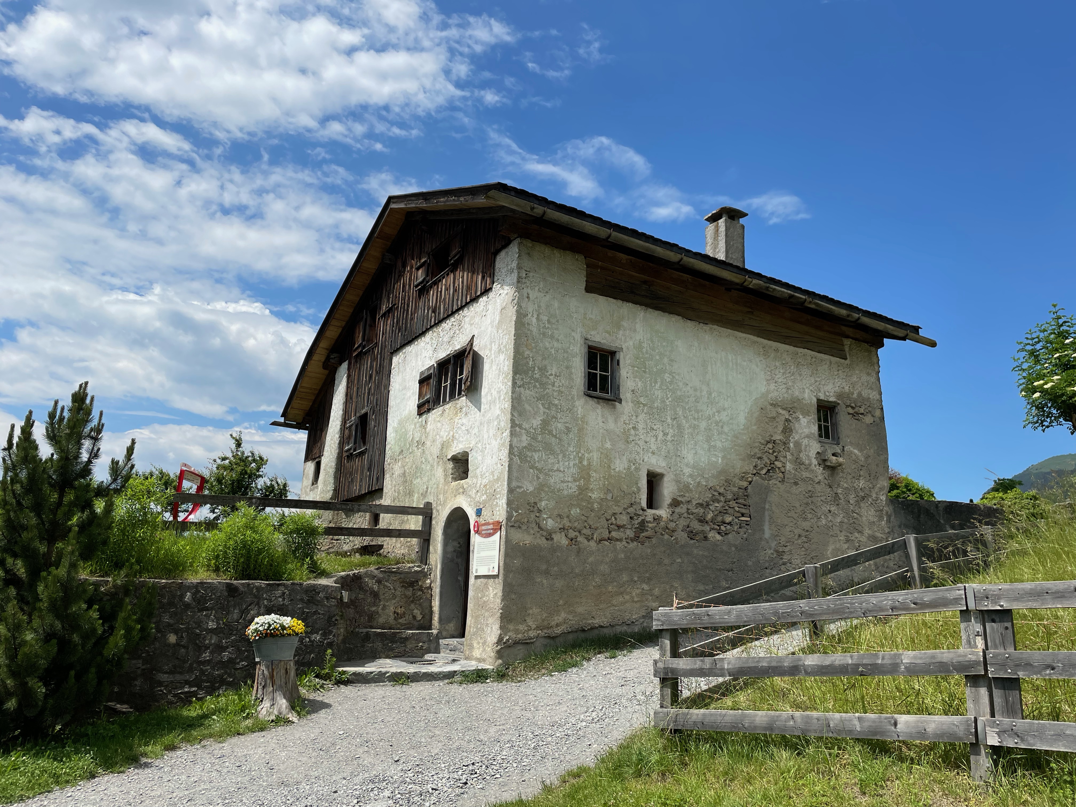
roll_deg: -2.1
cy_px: 404
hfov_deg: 67.3
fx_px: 808
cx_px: 538
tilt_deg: +14.9
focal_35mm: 26
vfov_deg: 53.1
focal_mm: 4.2
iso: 32
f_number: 1.6
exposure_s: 1/4464
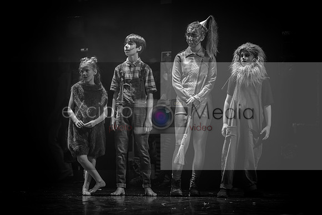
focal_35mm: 95
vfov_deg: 14.4
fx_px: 850
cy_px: 108
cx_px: 161
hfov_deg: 21.5
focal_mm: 95
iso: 1250
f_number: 2.8
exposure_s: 1/50
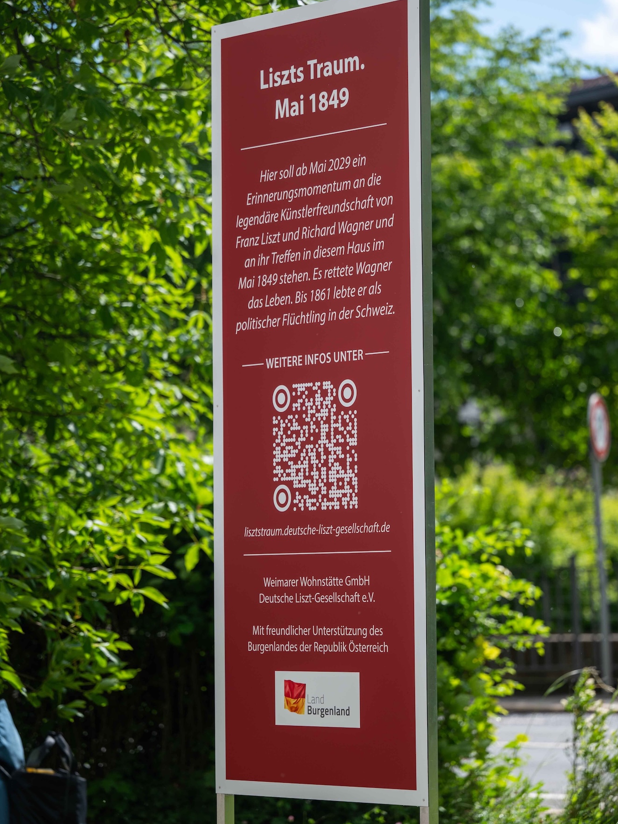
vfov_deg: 15.1
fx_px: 3118
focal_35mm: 131
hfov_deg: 11.3
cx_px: 310
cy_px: 410
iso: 100
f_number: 2.8
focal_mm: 120
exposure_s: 1/2000
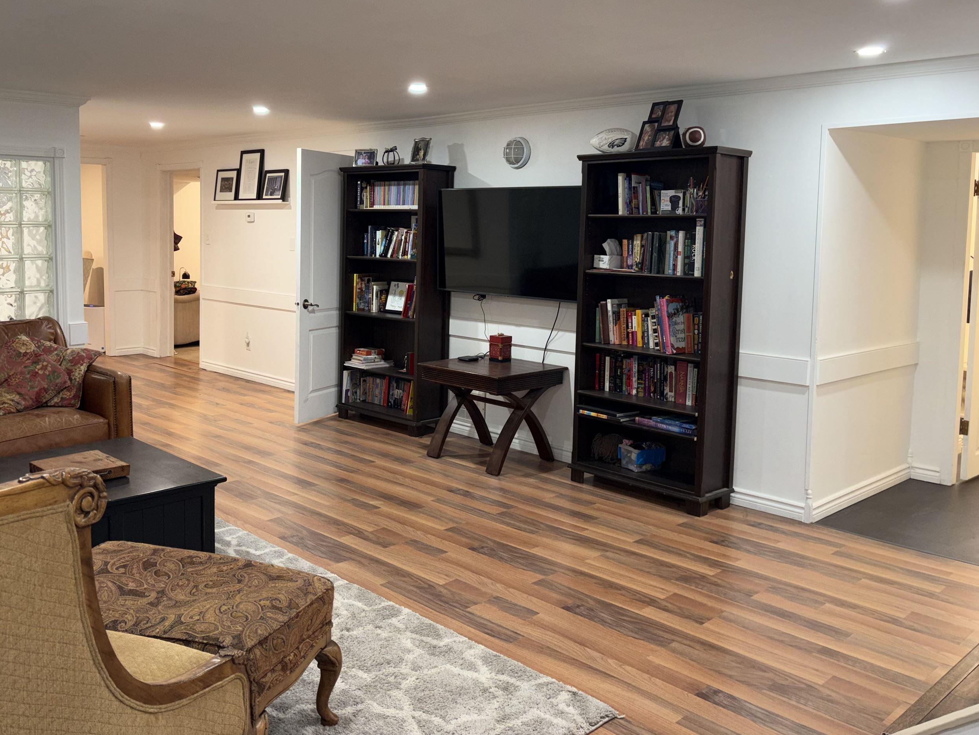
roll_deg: -0.3
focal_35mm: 32
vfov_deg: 43.9
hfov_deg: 56.5
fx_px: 905
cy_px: 285
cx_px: 402
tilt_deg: -4.0
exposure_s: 1/24
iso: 40
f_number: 1.6
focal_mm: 5.96
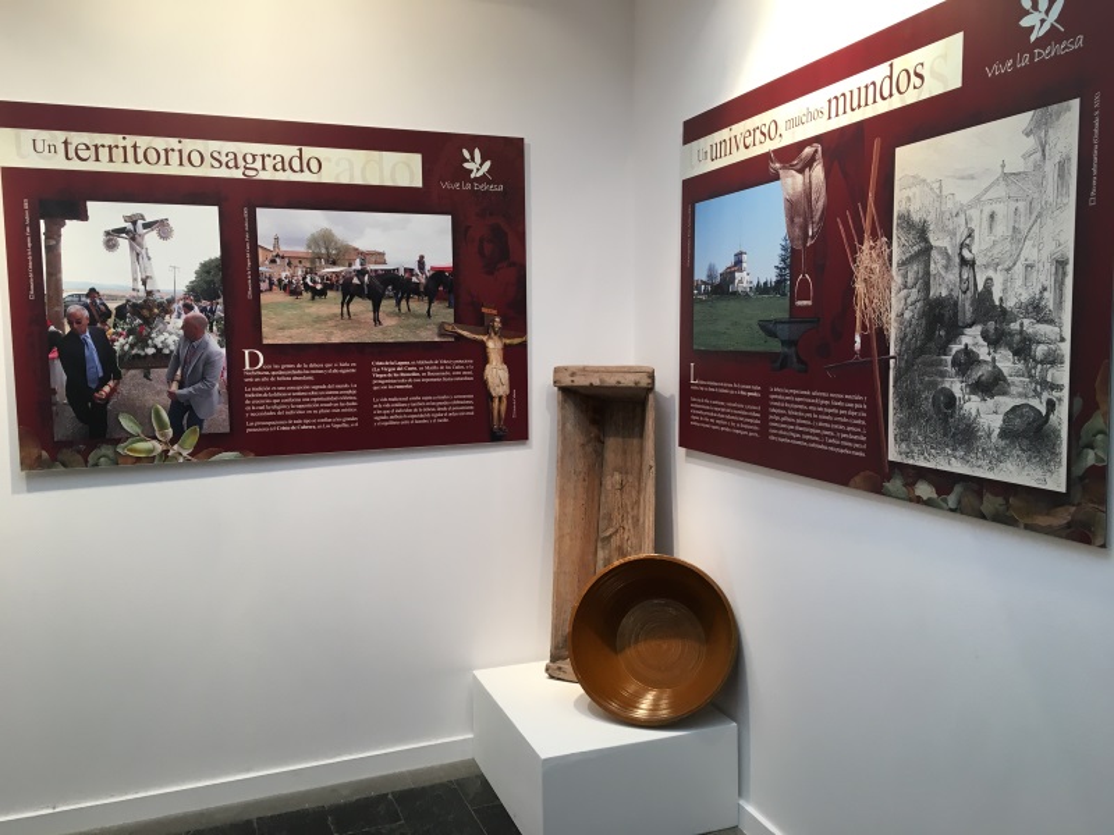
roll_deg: +0.0
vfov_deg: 48.2
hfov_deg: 61.7
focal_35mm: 29
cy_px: 418
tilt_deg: -4.8
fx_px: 933
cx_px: 557
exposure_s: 1/33
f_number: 2.2
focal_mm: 4.15
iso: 32
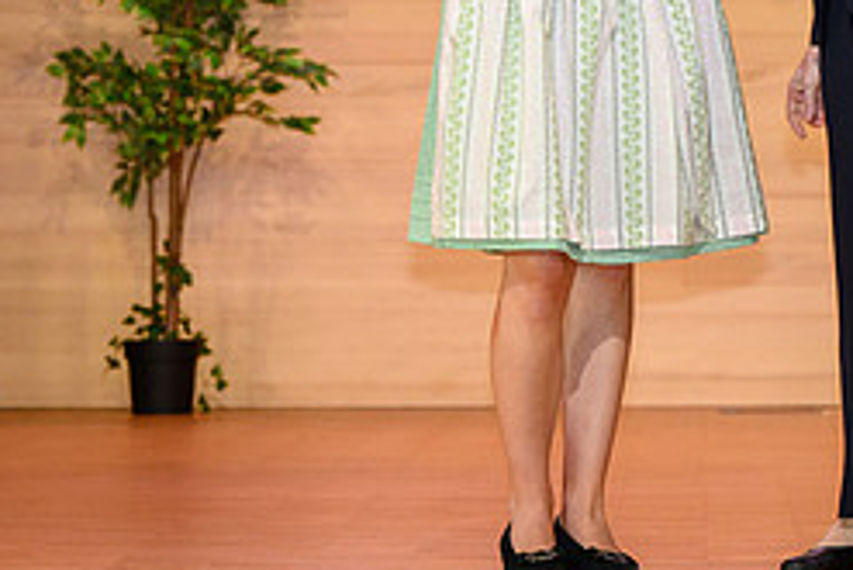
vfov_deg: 4.8
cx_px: 657
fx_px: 6757
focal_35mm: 285
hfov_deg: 7.2
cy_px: -116
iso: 2000
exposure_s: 1/200
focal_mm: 105
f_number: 5
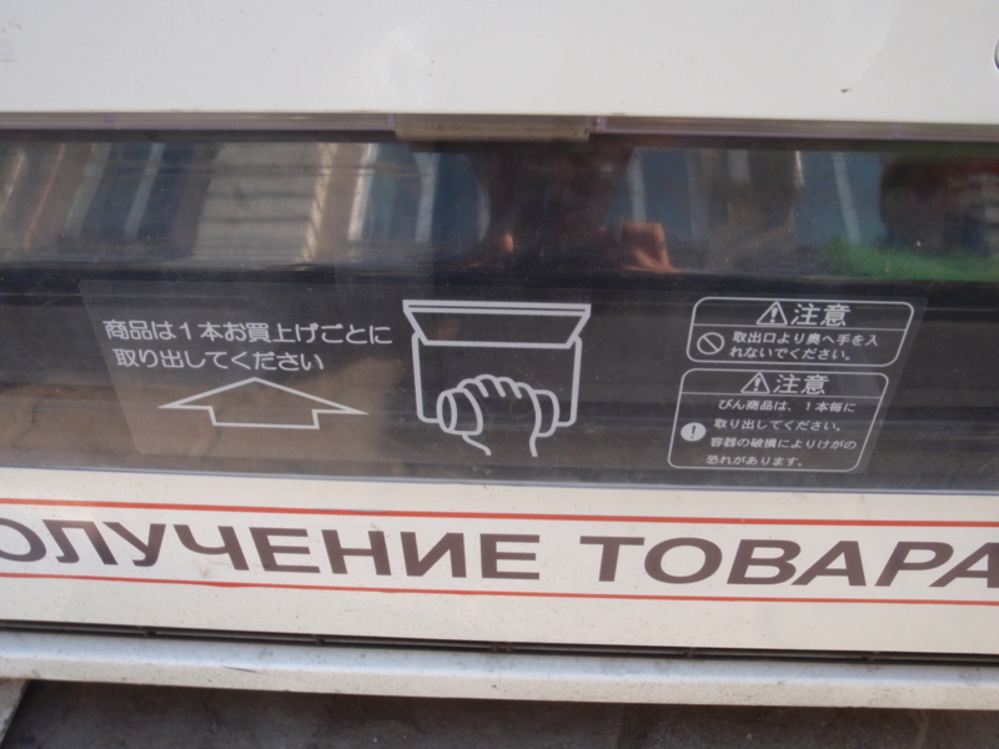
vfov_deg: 49.7
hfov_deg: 63.4
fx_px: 808
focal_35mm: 28
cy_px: 374
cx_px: 500
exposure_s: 1/100
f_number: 3.5
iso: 64
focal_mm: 5
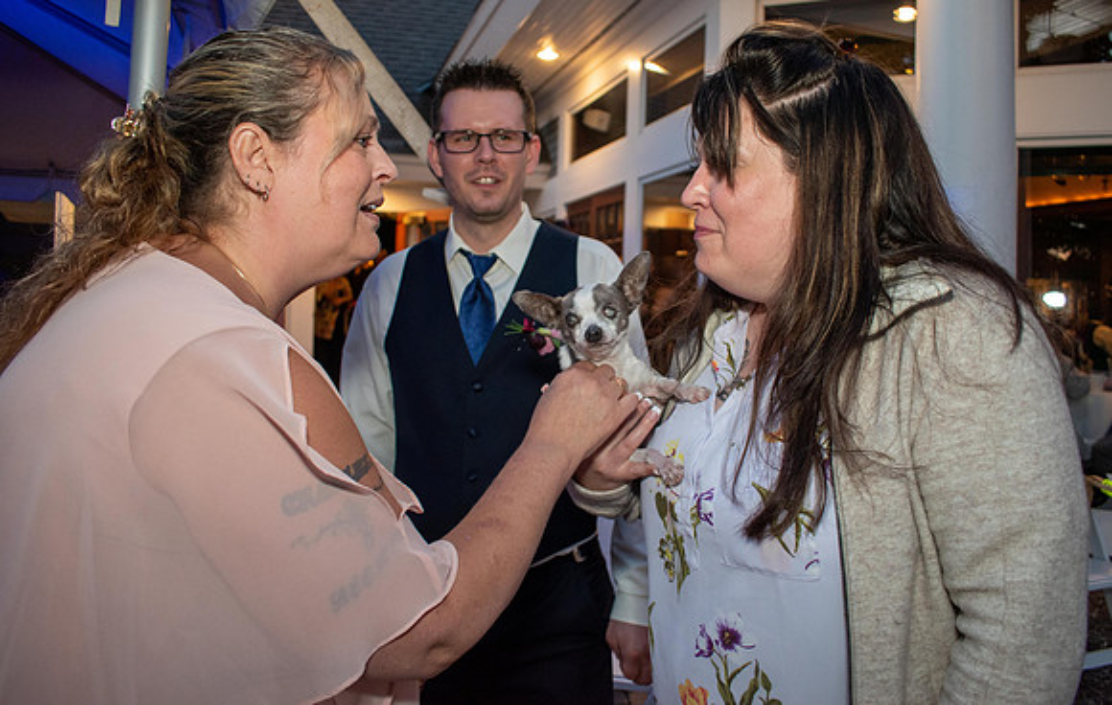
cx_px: 592
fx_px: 887
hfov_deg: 64.1
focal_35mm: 29
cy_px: 311
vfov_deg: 43.3
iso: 1000
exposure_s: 1/60
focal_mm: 18
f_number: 3.5
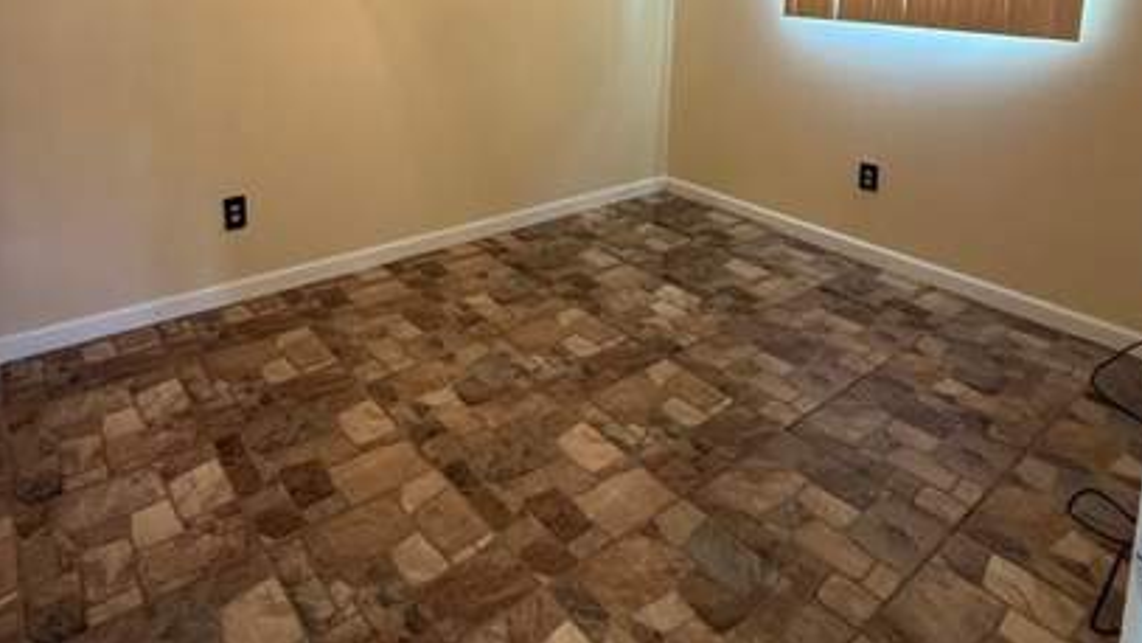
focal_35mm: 24
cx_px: 511
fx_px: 727
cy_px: 65
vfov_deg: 43.6
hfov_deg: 76.1
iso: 640
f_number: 2.2
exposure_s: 1/60
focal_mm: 2.22
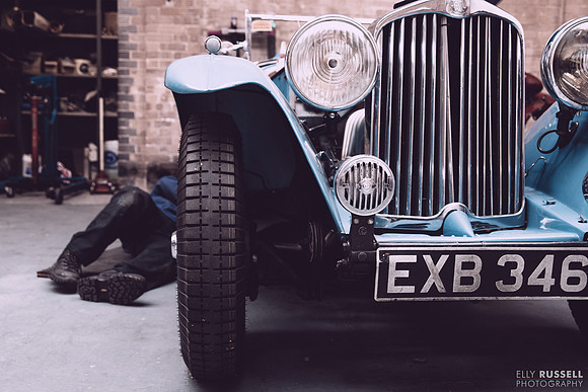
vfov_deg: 33.1
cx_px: 294
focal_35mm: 40
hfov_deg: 48.1
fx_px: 660
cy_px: 196
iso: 500
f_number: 4.5
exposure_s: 1/125
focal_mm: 38
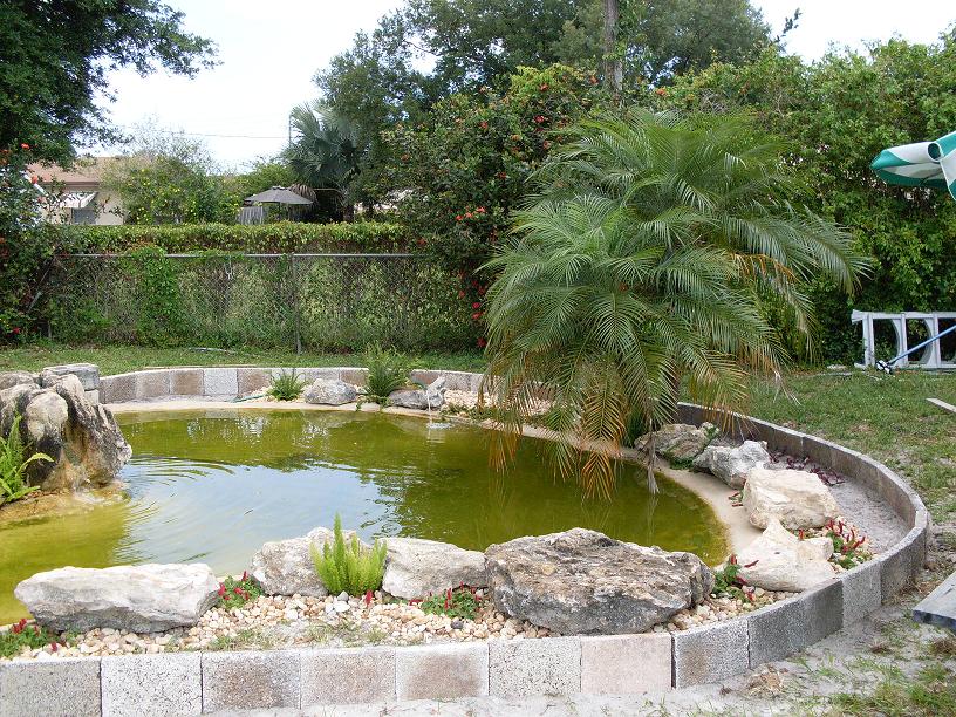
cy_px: 358
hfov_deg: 49.0
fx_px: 1049
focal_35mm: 38
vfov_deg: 37.7
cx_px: 478
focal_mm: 6.3
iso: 80
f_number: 2.8
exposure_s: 1/500
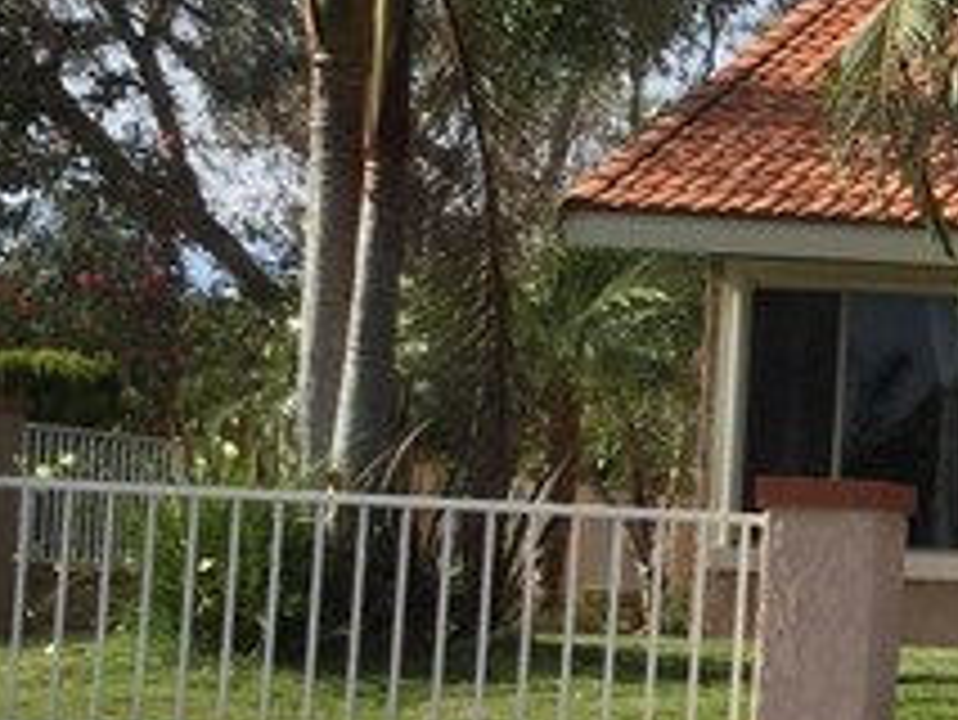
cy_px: 490
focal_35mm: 149
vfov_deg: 10.0
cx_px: 1705
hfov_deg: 12.2
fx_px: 4126
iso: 25
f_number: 2.4
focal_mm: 3.3
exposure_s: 1/1101
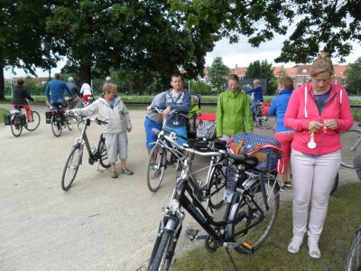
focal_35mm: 27
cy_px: 136
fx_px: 282
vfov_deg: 51.4
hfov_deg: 65.3
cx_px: 180
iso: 100
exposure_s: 1/90
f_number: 3.5
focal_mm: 4.9
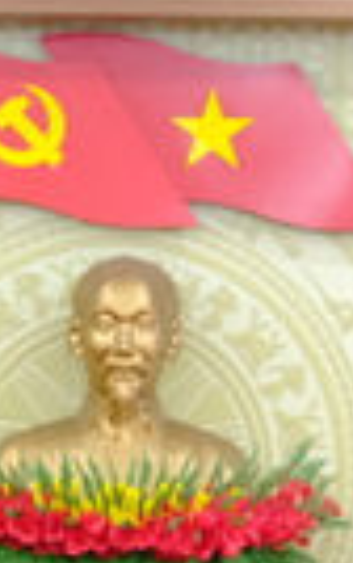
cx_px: 80
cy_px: 601
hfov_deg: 4.2
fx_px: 4777
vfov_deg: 6.7
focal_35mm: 311
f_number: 4
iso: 1600
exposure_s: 1/60
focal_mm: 50.5
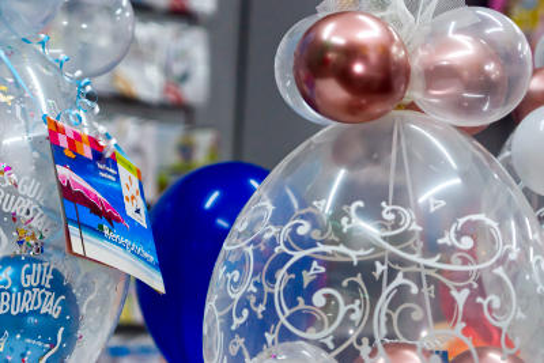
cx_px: 272
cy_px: 182
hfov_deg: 18.2
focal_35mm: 112
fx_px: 1701
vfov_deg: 12.2
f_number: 2.8
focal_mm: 75
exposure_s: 1/800
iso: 800
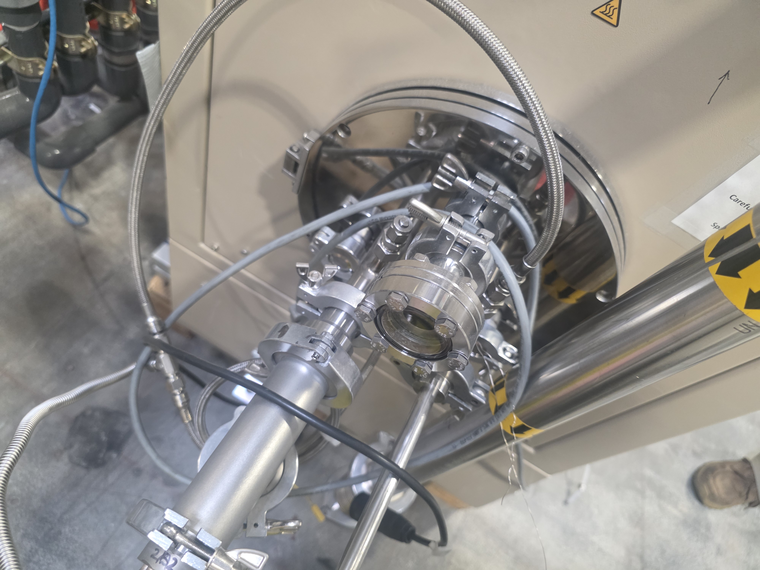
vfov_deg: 58.9
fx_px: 505
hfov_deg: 73.9
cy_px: 285
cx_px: 380
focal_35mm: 23
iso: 1000
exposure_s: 1/120
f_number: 1.7
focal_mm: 6.3
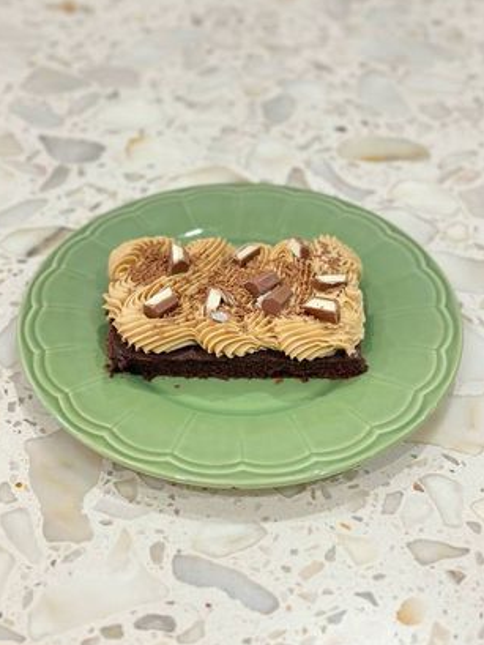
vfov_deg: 38.2
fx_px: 932
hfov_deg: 29.1
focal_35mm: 50
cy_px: 315
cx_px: 235
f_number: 1.78
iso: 400
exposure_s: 1/33
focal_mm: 6.86
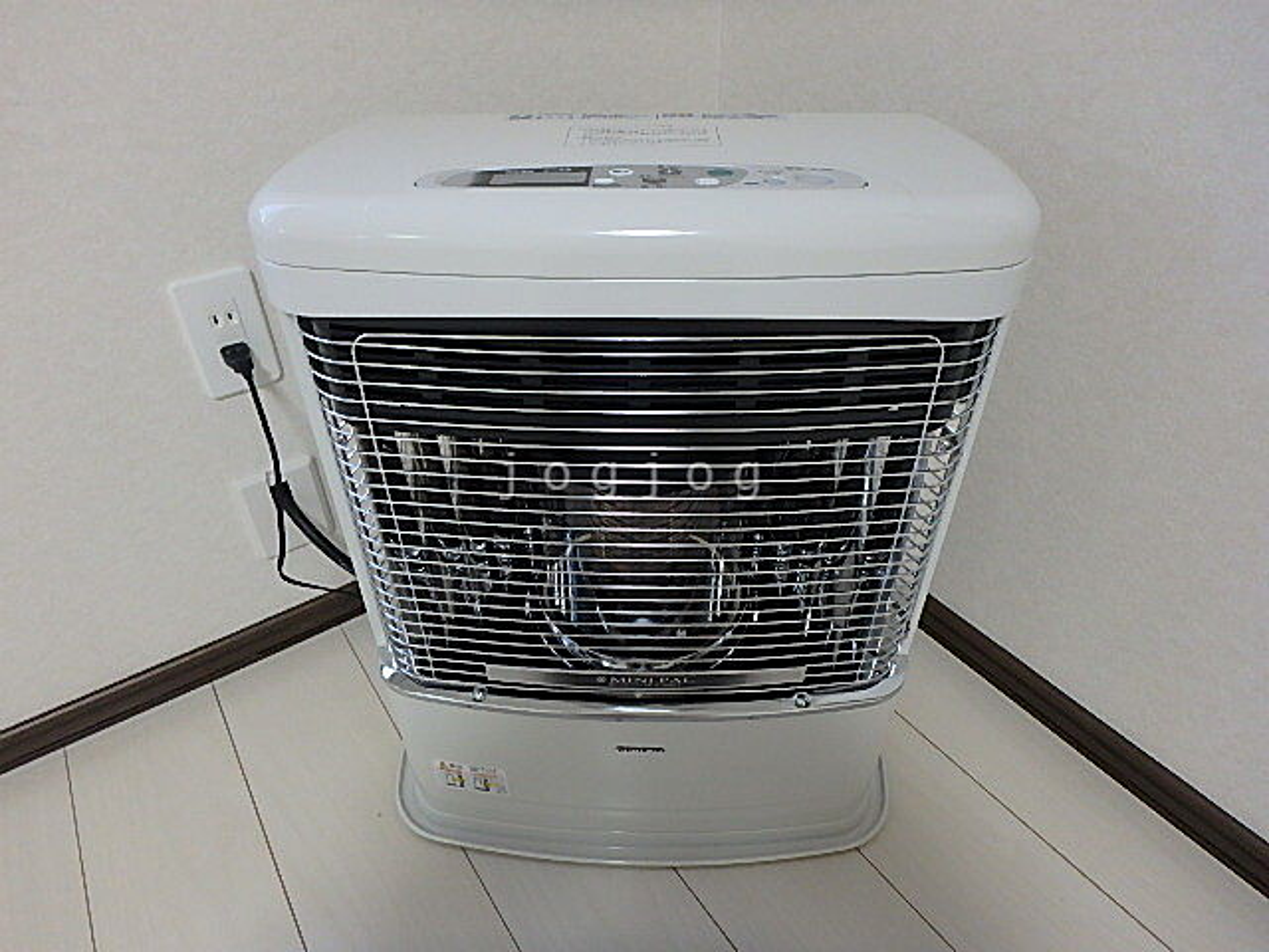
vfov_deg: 63.4
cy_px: 476
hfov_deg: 79.0
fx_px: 770
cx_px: 634
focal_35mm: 21
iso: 400
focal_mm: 3.7
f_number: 3.5
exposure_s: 1/30
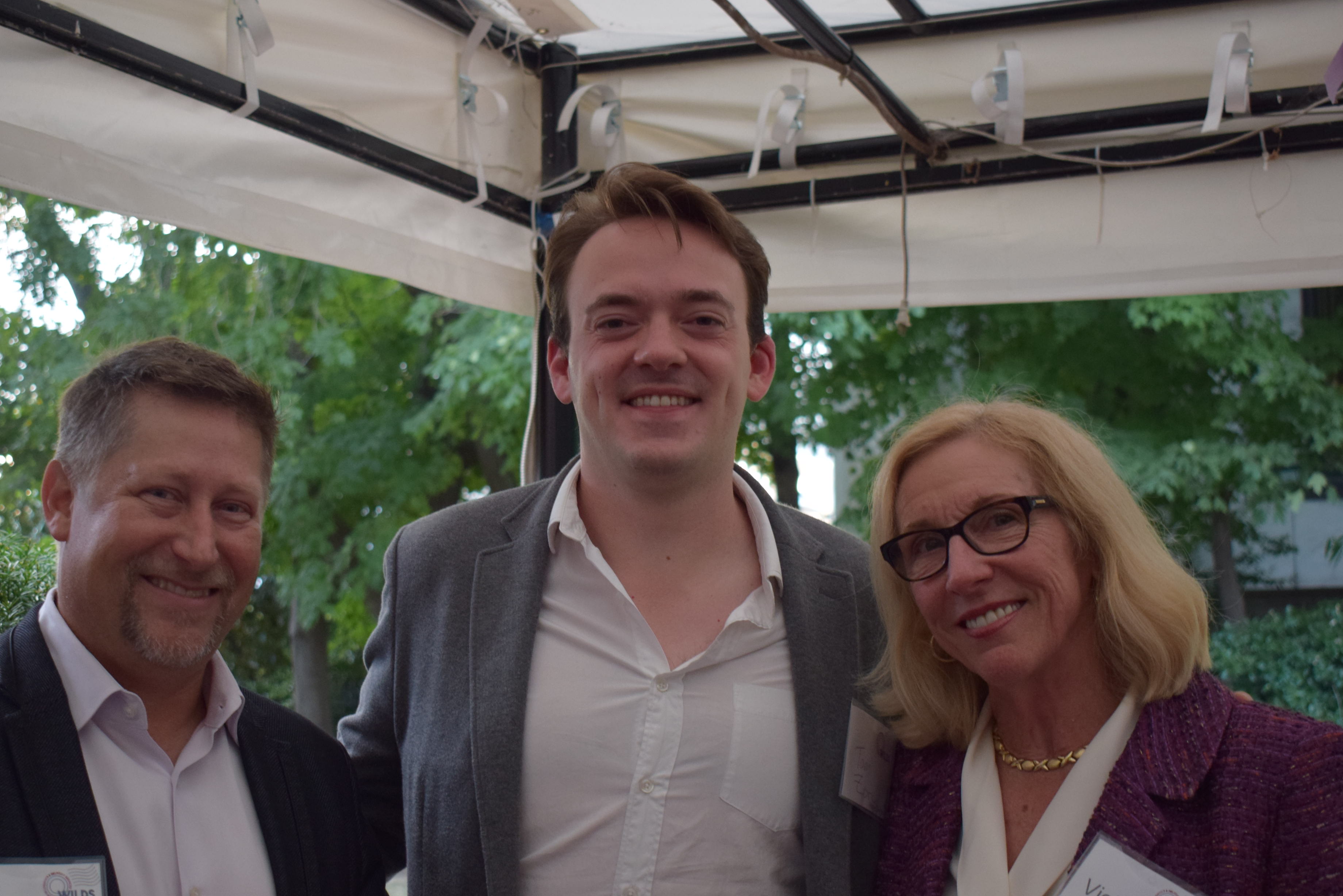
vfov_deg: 24.6
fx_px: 2052
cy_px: 477
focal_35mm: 55
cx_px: 581
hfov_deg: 36.2
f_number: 4.2
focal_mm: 30
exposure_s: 1/60
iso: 720
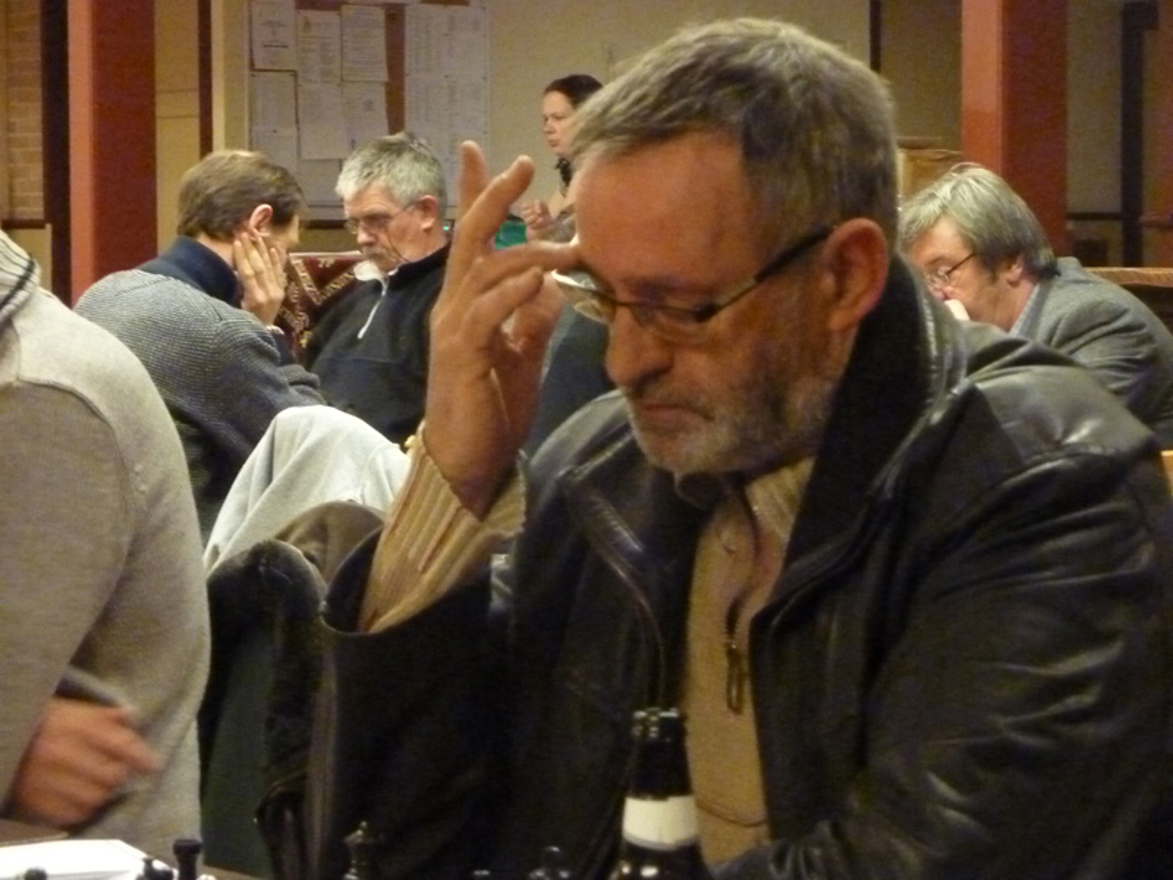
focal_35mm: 111
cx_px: 586
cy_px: 440
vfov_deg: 13.3
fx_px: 3761
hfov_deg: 17.7
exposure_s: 1/15
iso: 1600
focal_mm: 18.2
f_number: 4.4
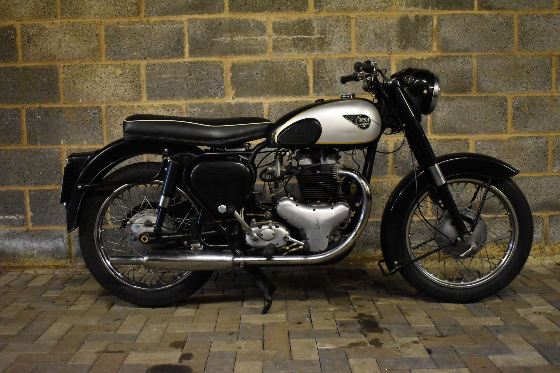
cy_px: 186
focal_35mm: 38
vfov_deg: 35.5
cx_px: 280
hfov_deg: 51.3
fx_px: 583
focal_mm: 25
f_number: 4
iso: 8000
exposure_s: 1/125
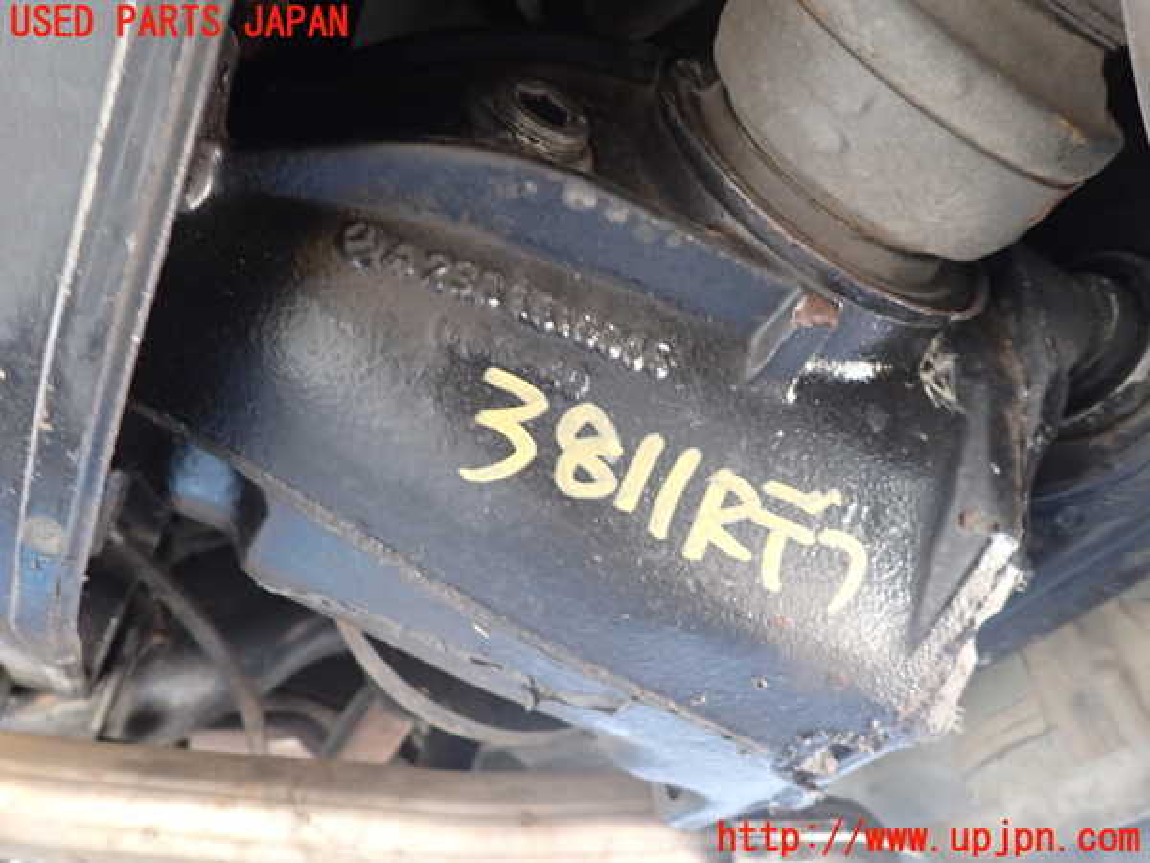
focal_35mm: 25
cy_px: 432
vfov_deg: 54.9
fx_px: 831
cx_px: 575
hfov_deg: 69.4
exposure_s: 1/30
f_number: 2
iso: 320
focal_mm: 4.5
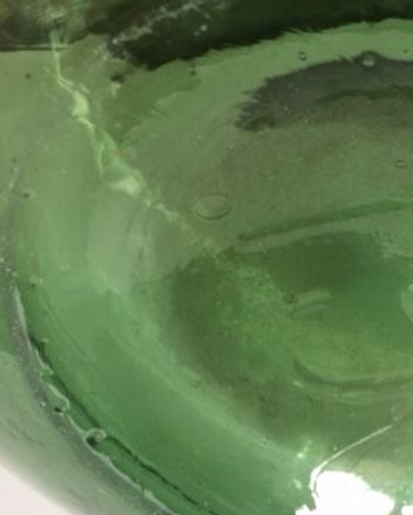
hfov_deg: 28.0
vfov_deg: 35.9
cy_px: 297
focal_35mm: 52
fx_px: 793
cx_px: 377
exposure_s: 1/33
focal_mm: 4.15
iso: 125
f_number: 2.2
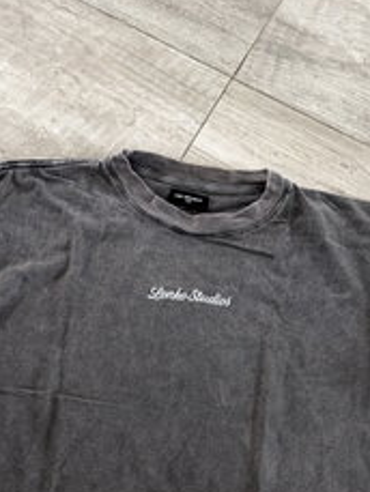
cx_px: 185
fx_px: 1025
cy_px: 424
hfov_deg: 20.5
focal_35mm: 72
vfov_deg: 26.3
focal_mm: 6.76
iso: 250
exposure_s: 1/47
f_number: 1.78
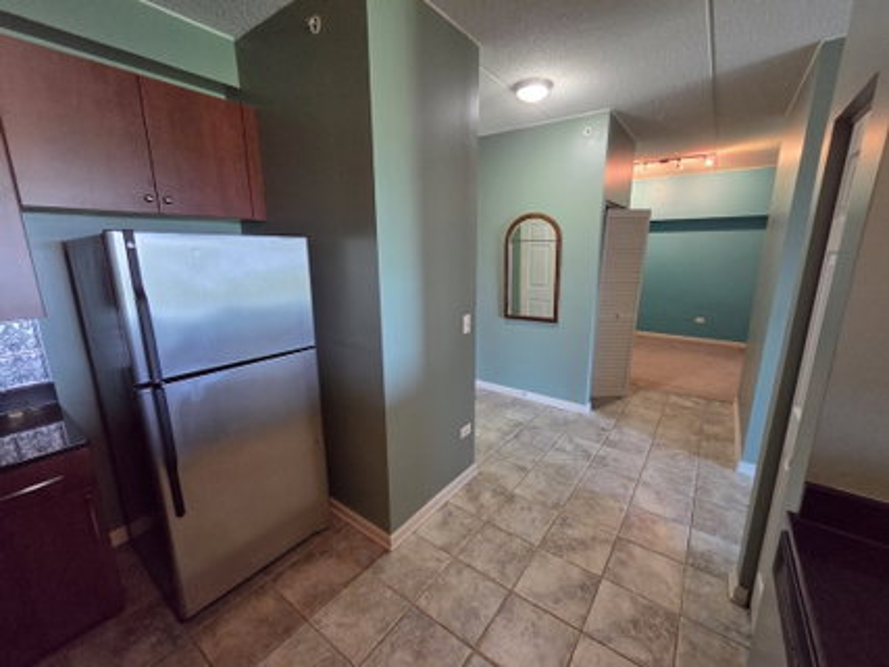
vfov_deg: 89.9
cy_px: 334
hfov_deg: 106.2
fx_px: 334
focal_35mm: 13
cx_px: 444
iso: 1000
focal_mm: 2.2
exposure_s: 1/60
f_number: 2.2
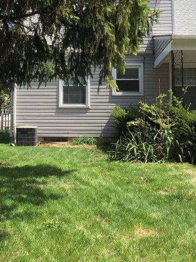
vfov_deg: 37.4
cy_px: 72
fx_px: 378
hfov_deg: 29.1
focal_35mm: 50
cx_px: 86
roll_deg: +0.1
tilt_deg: +7.1
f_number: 2.2
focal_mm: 4.15
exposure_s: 1/1041
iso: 32
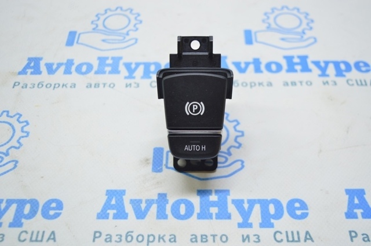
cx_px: 186
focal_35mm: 44
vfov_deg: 30.8
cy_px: 123
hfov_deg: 45.0
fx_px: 448
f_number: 4.2
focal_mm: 29
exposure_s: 1/40
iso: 400
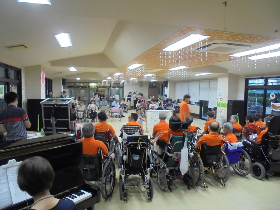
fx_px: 210
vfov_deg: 53.1
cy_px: 105
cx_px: 140
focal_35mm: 26
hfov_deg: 67.3
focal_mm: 4.6
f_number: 3.5
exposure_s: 1/30
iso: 320
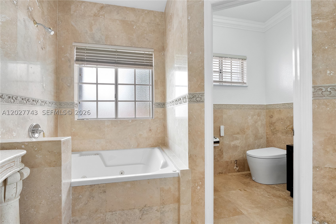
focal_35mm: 15
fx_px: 140
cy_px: 112
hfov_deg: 100.4
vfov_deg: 77.3
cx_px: 168
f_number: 8
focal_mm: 10
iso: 800
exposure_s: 1/100
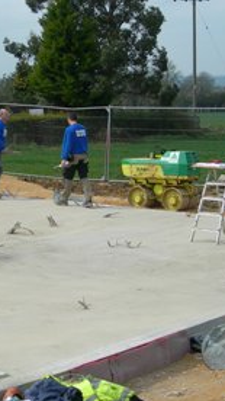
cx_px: 13
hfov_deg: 12.5
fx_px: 1019
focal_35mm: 96
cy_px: 151
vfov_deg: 22.2
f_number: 4.8
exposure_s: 1/495
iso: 50
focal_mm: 7.8
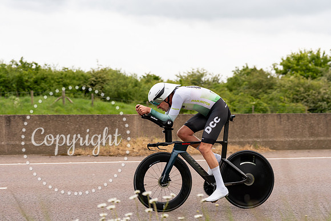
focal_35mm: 75
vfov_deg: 18.2
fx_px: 688
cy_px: 117
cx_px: 166
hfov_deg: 27.1
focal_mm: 70
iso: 250
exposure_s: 1/1000
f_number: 3.5
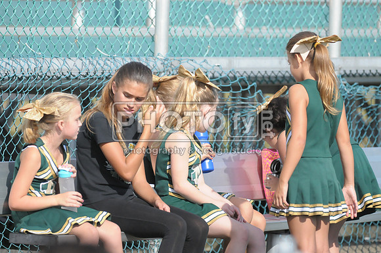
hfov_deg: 5.7
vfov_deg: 3.8
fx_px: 3805
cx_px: 190
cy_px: 126
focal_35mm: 360
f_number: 4
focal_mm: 240
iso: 1600
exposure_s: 1/6400
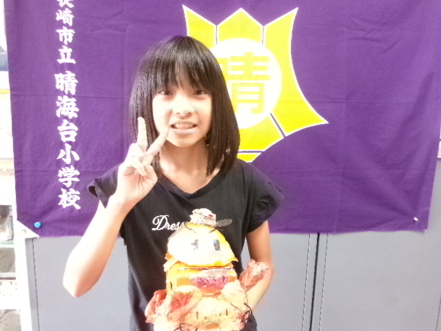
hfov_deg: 51.4
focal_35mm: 36
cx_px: 220
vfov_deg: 39.7
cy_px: 166
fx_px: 459
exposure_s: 1/12
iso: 800
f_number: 4.5
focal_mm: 6.4
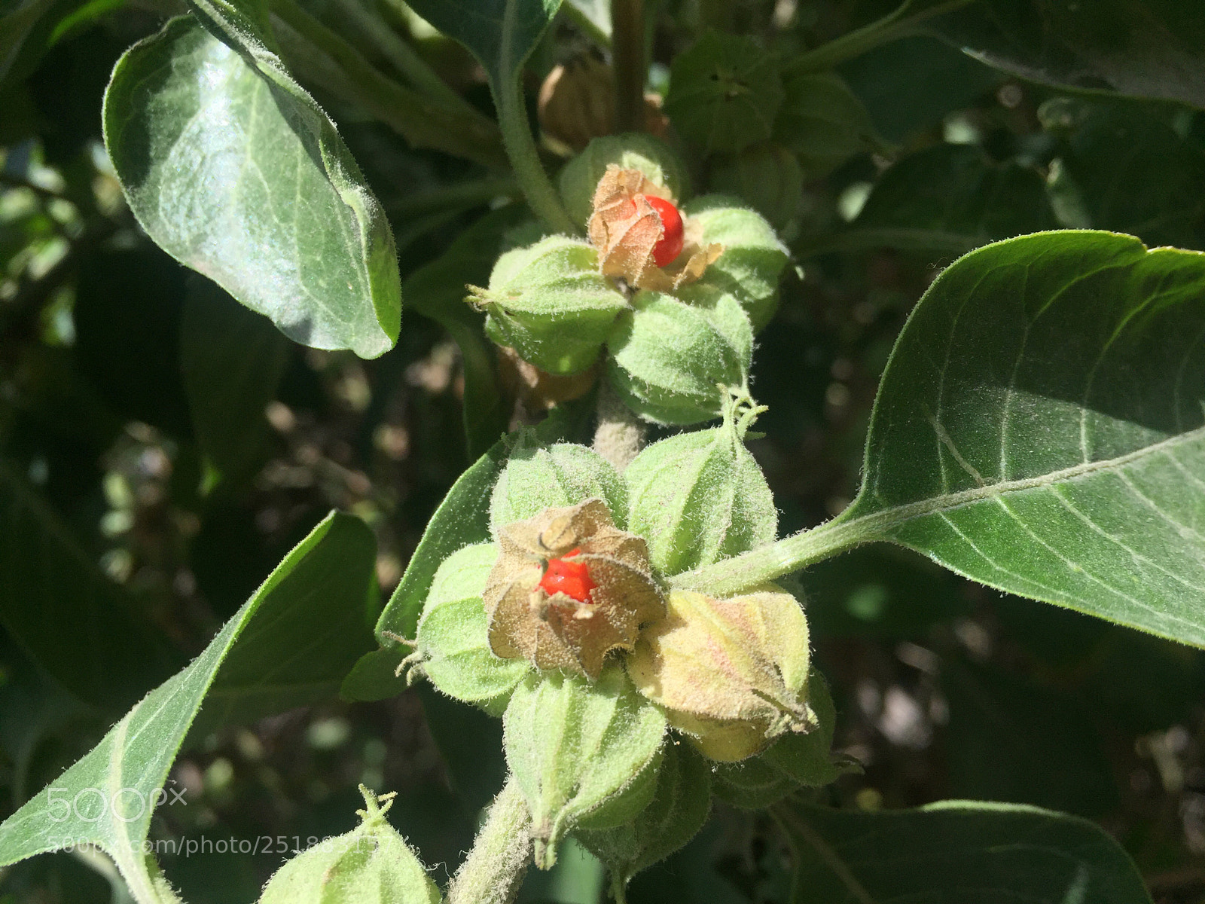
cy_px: 452
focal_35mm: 29
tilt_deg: -7.5
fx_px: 1010
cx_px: 602
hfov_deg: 61.7
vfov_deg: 48.2
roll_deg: +18.3
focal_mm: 4.15
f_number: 2.2
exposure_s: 1/2083
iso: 32
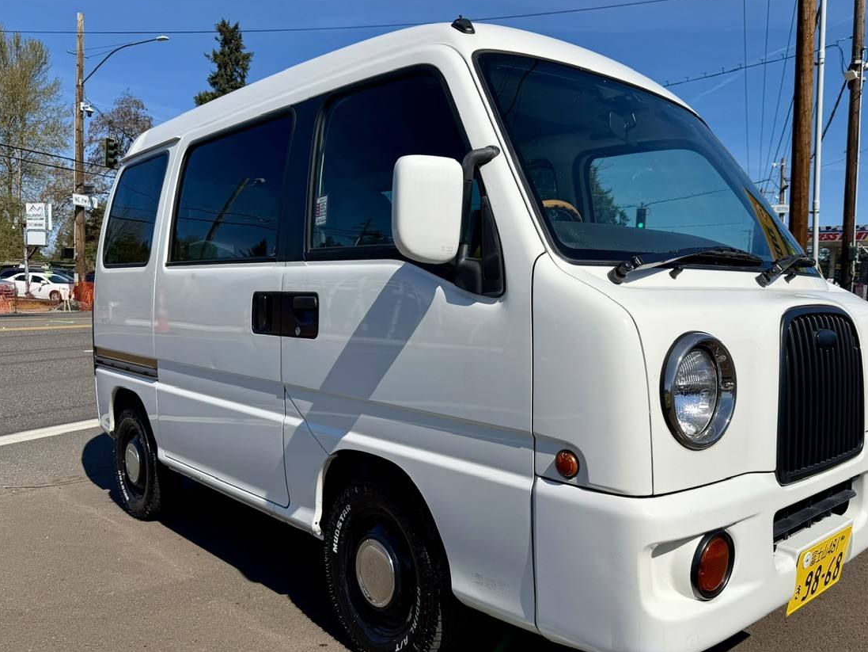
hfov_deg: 63.2
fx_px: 702
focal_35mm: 28
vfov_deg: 49.7
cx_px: 491
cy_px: 362
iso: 80
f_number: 1.78
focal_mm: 6.76
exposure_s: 1/9091
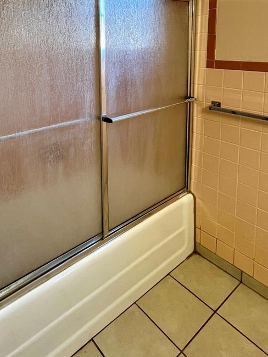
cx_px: 86
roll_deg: +1.9
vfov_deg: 65.6
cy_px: 75
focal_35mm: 24
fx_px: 248
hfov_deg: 55.5
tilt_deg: -6.2
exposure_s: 1/120
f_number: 1.8
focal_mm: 1.57
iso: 200
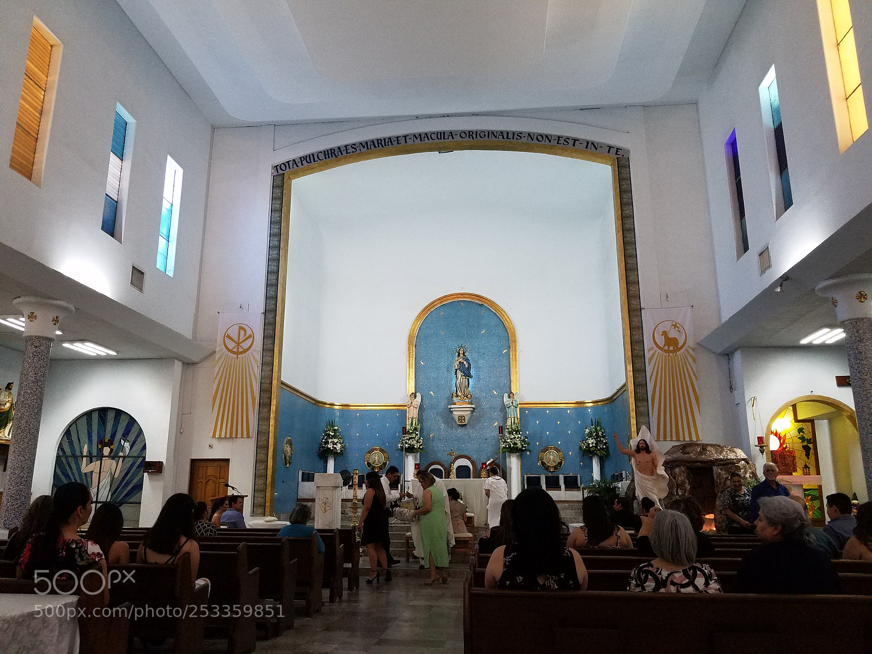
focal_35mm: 26
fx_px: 655
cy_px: 327
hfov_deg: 67.3
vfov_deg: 53.1
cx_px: 436
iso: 200
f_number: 1.7
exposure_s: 1/60
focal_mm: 4.2
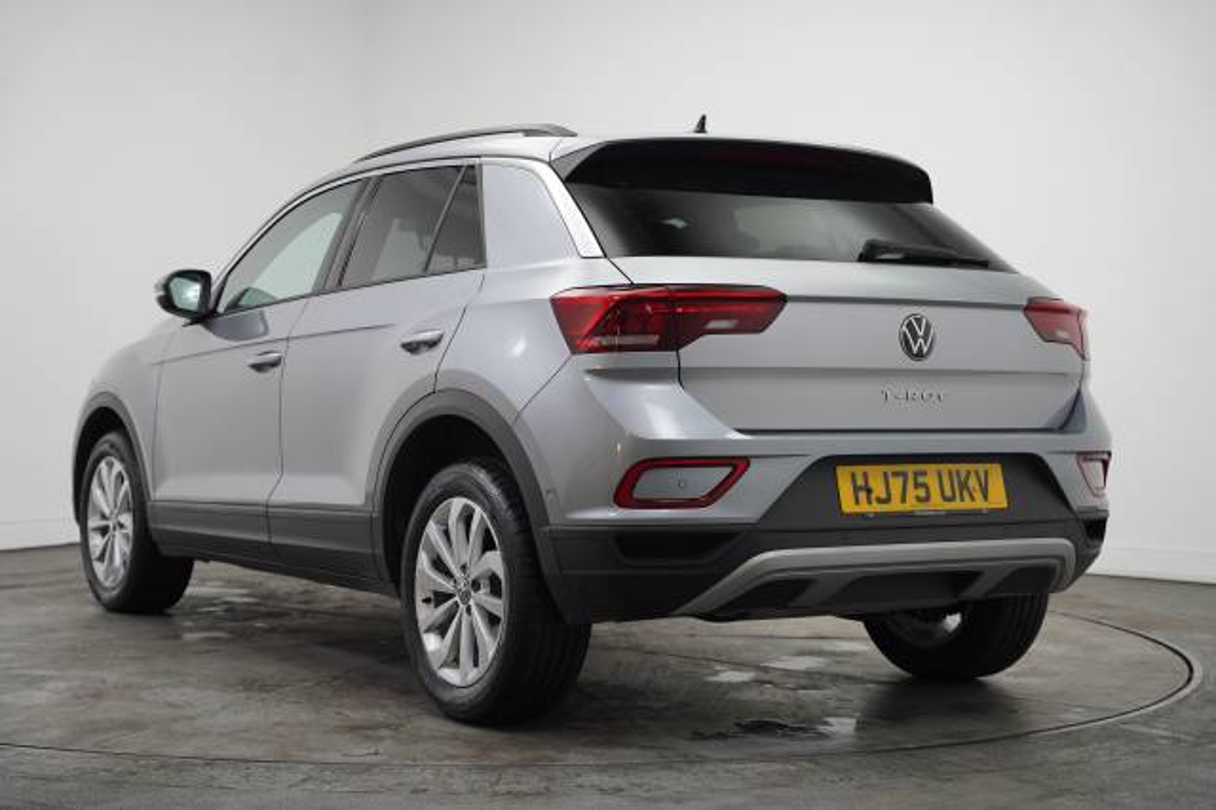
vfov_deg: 23.7
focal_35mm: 57
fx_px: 1928
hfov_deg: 35.0
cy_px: 405
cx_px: 608
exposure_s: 1/160
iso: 1250
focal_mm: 57.1
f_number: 4
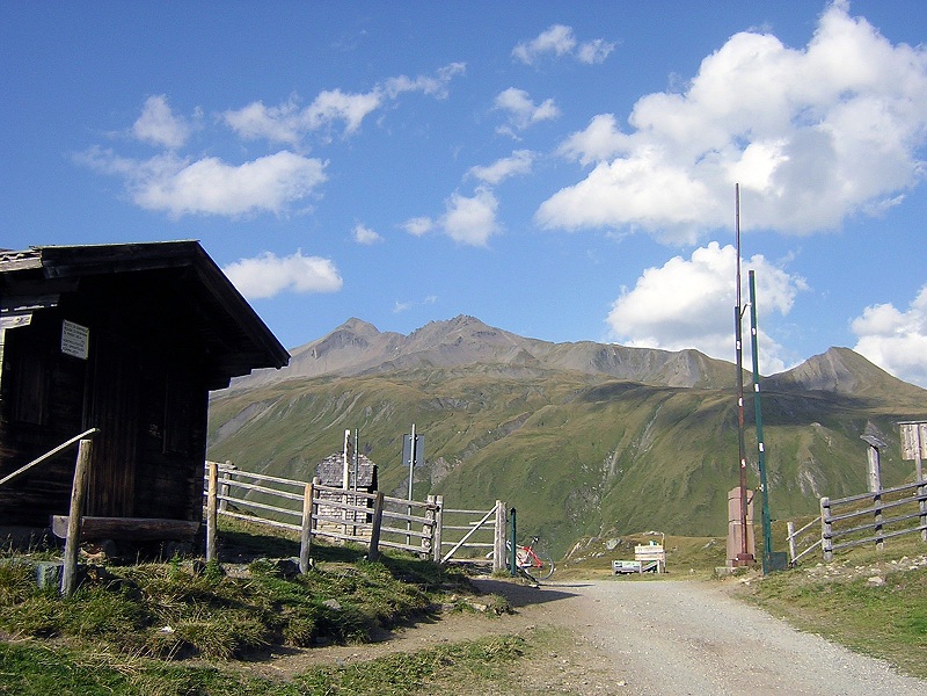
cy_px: 348
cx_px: 464
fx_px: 964
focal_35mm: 36
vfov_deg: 39.7
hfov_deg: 51.4
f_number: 5.2
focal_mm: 4.7
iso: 100
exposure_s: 1/328
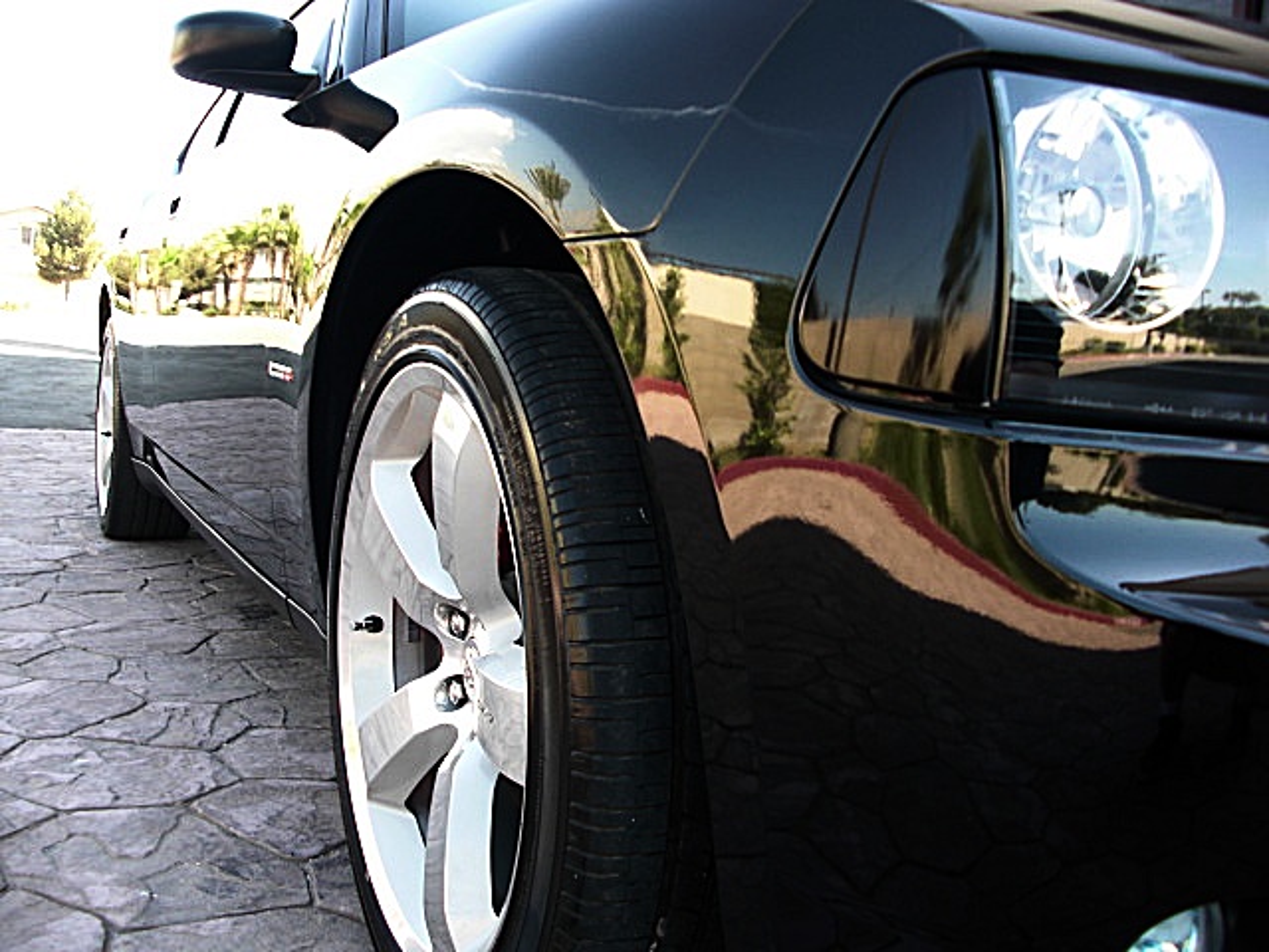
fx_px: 1320
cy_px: 476
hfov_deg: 51.4
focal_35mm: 36
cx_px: 634
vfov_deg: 39.7
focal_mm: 6.3
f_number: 2.8
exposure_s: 1/80
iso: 50
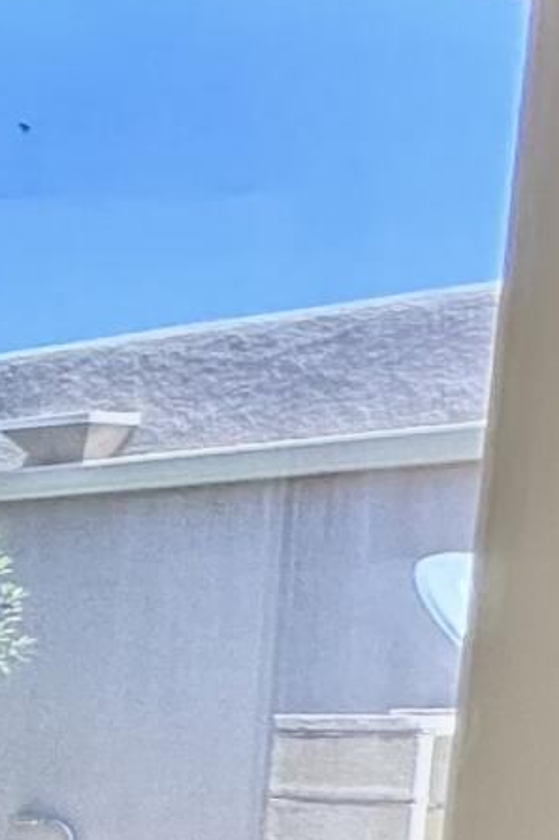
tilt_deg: -5.1
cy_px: 919
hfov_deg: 6.8
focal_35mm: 98
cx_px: -2078
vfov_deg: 19.9
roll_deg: +0.4
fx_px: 2284
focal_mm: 2.22
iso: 40
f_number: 2.2
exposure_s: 1/211
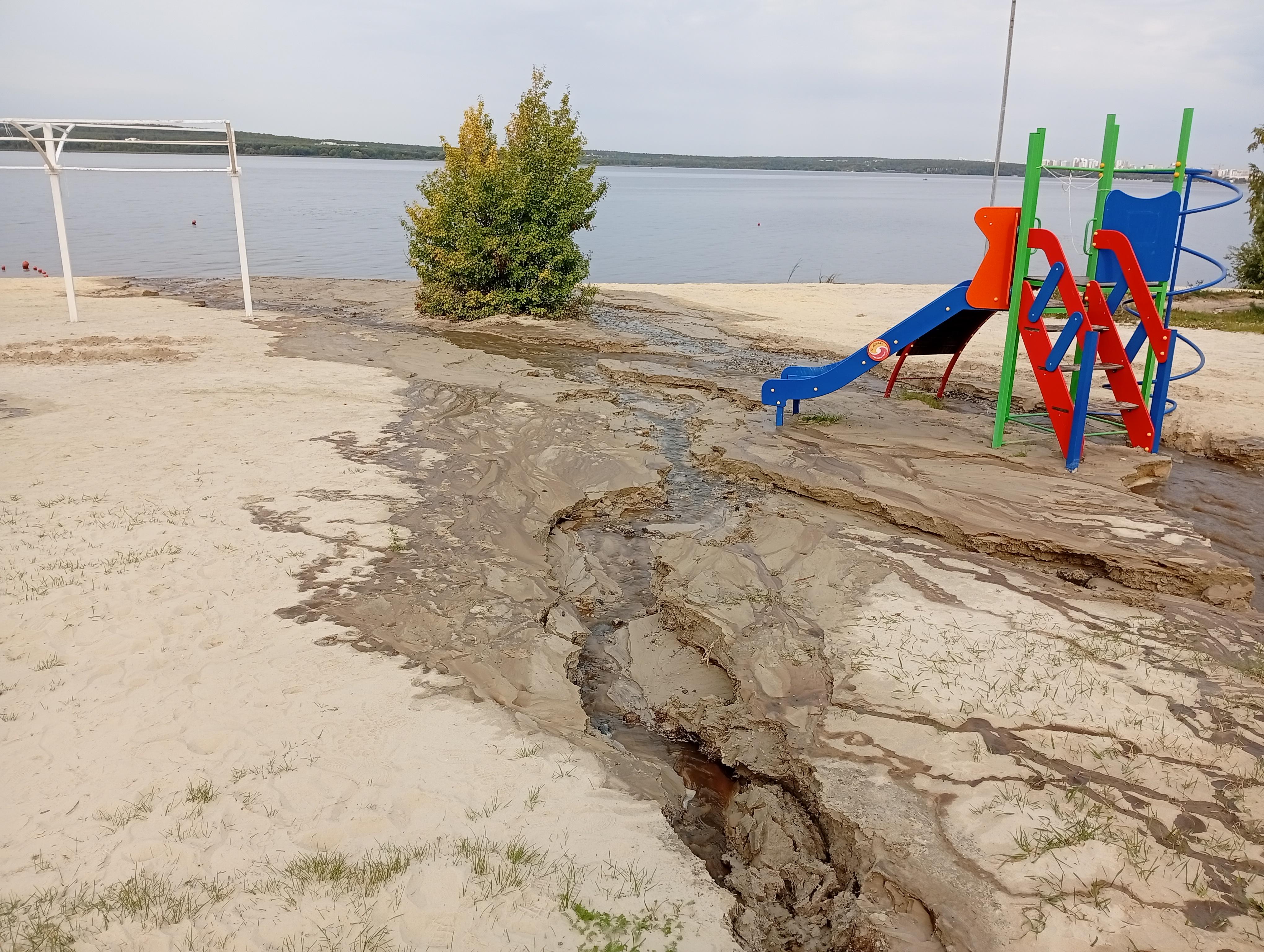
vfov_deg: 51.5
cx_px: 632
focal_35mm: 27
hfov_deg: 65.2
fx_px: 987
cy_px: 476
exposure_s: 1/374
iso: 50
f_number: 1.8
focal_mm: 3.98
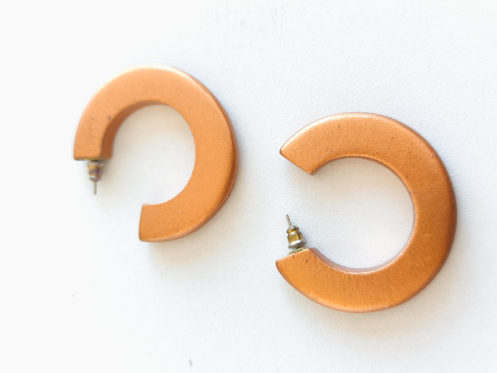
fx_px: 459
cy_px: 186
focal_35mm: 32
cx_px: 248
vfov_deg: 44.2
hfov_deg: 56.8
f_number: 1.65
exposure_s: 1/10
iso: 50
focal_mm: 6.14
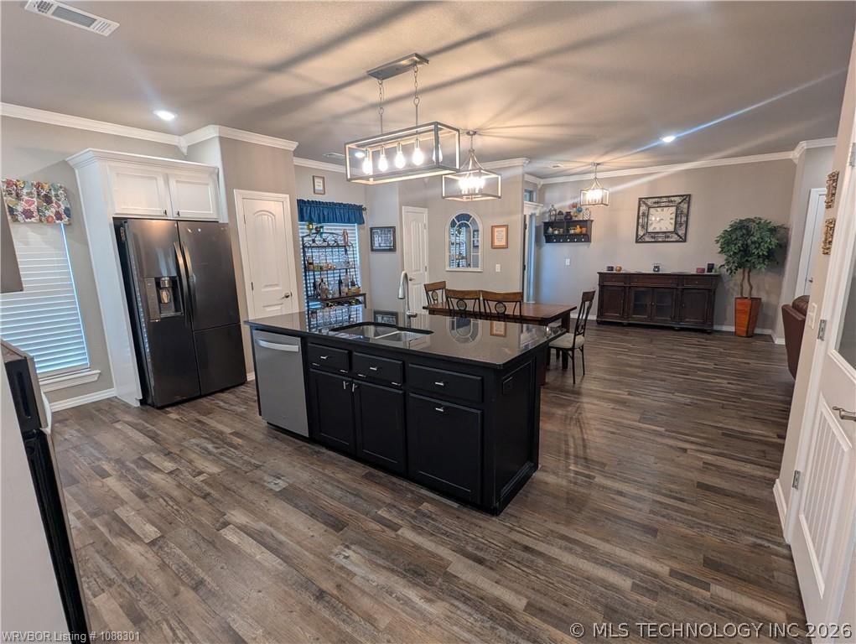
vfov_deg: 78.2
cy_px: 322
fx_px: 396
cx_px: 428
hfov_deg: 94.4
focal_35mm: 16
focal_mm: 2.35
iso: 143
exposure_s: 1/60
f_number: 2.2
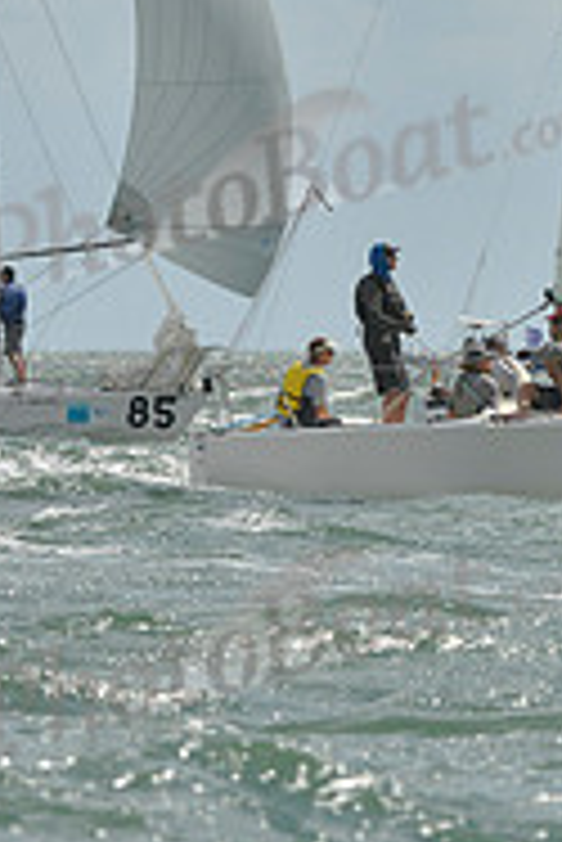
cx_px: 843
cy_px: -113
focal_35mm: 651
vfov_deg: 3.2
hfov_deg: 2.1
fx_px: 15215
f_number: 7.1
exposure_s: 1/2000
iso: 280
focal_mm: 210
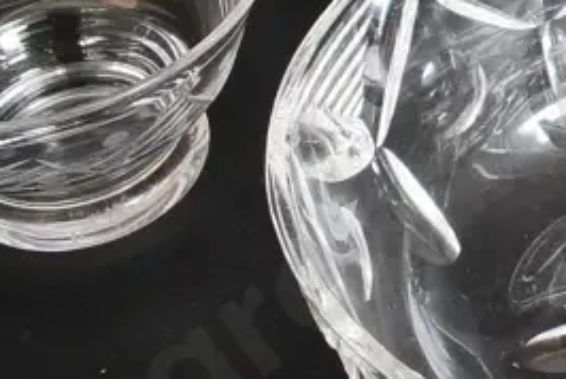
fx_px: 1700
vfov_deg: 12.6
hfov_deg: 17.9
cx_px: 694
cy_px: 2
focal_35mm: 108
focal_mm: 2.87
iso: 200
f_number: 2
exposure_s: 1/100
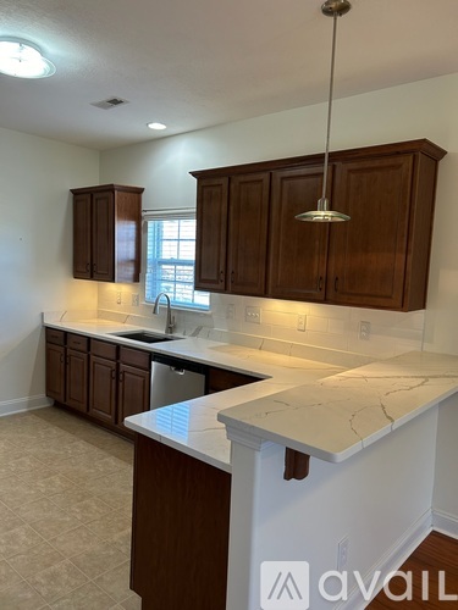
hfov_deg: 53.1
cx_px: 229
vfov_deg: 67.3
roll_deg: -2.2
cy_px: 305
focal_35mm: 26
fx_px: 459
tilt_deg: -6.3
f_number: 1.5
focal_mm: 5.7
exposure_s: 1/120
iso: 125
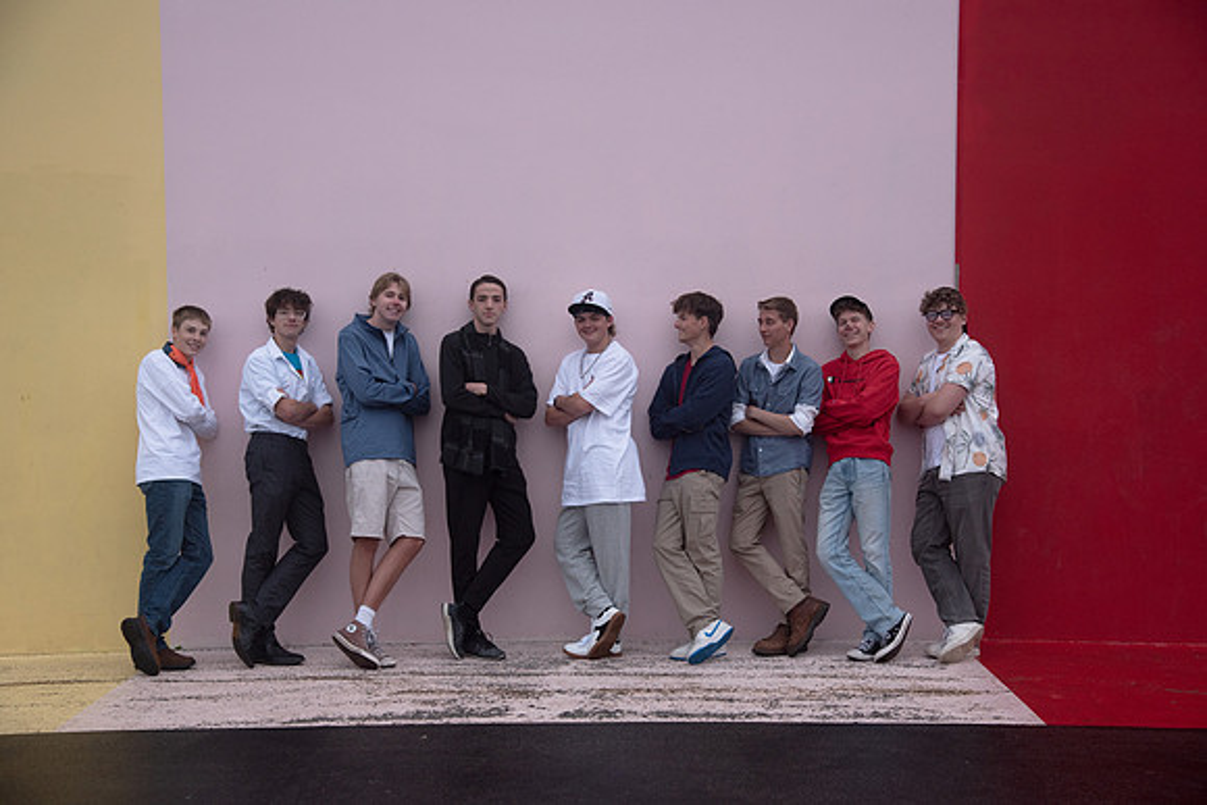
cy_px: 402
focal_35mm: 52
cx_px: 604
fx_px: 1744
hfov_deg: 38.2
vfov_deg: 26.0
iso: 640
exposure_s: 1/125
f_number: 5
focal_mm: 52
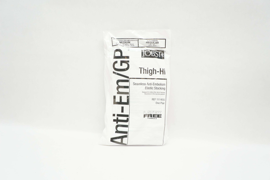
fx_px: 202
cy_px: 90
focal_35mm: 27
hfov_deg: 67.4
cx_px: 135
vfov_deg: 47.8
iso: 800
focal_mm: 18
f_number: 6.3
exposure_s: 1/60
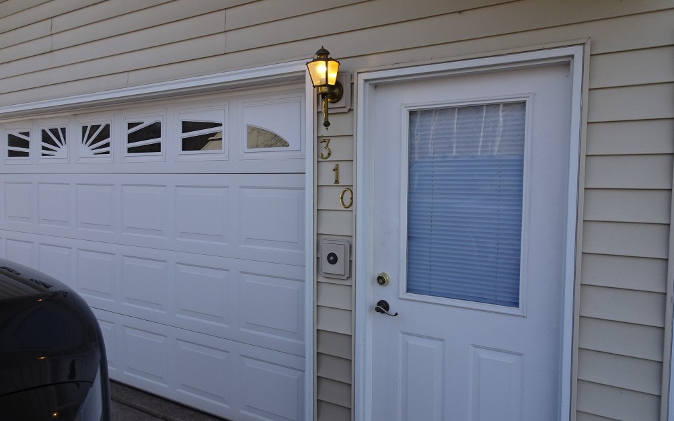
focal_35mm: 26
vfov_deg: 47.6
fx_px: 478
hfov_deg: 70.4
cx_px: 331
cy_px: 215
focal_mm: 4.1
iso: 80
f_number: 3.5
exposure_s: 1/500
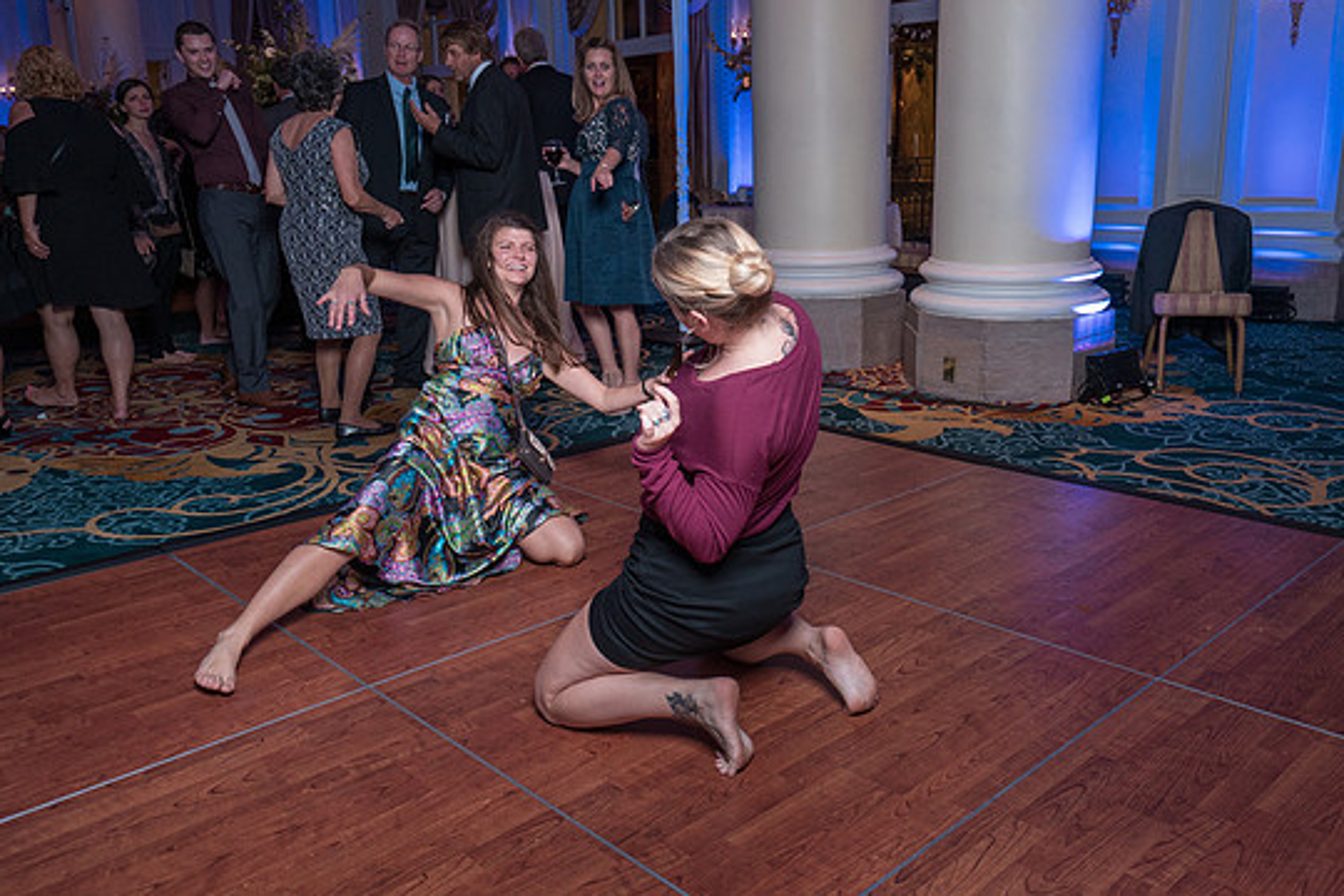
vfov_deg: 44.9
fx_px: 1083
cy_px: 417
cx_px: 717
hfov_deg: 63.6
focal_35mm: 29
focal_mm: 27
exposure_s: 1/200
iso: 2000
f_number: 5.6
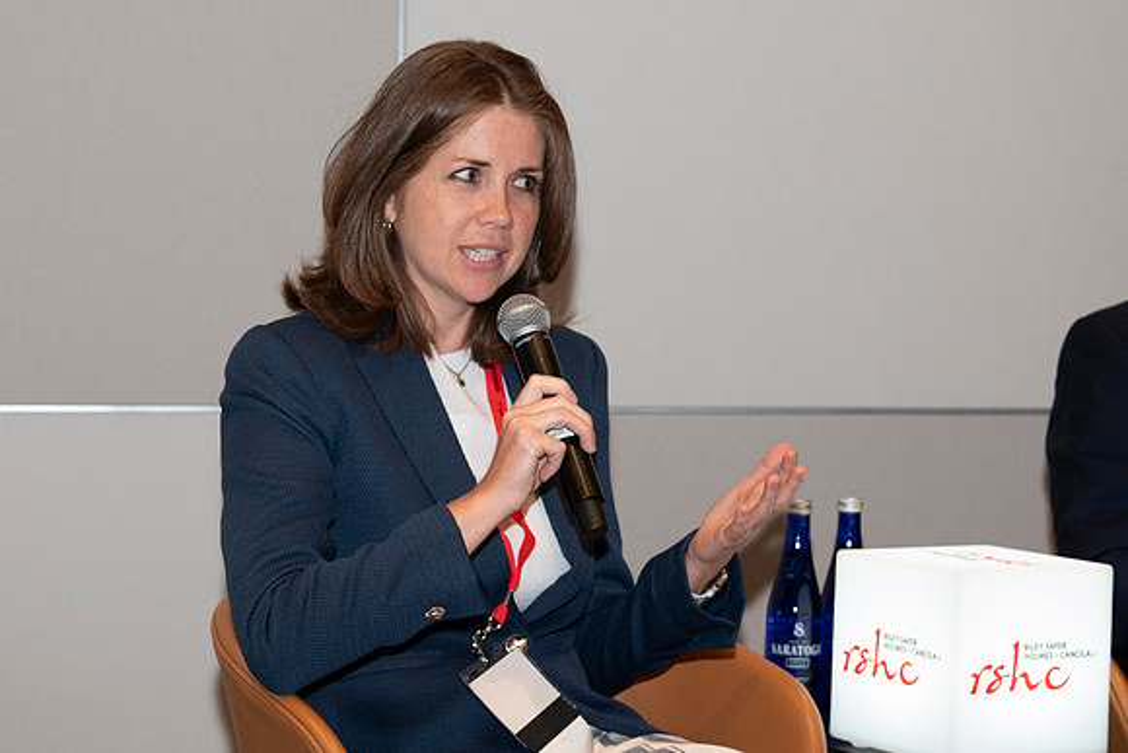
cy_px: 341
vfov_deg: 13.5
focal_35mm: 102
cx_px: 490
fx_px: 3188
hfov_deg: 20.1
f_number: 5.6
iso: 2000
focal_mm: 60
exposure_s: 1/100
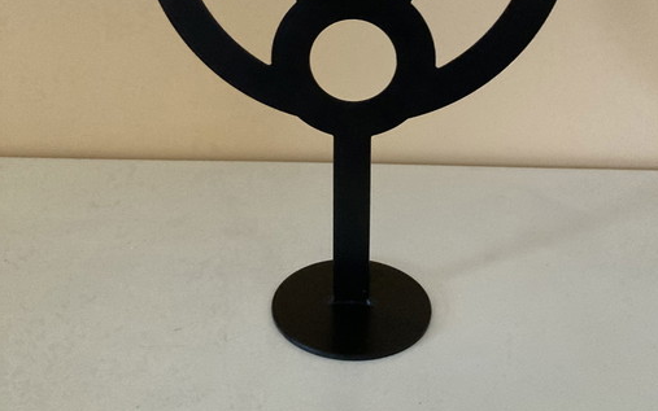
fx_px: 717
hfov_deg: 49.3
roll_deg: -1.3
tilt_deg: -14.9
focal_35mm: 40
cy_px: 29
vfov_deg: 30.4
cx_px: 330
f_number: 1.8
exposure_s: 1/40
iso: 400
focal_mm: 3.99
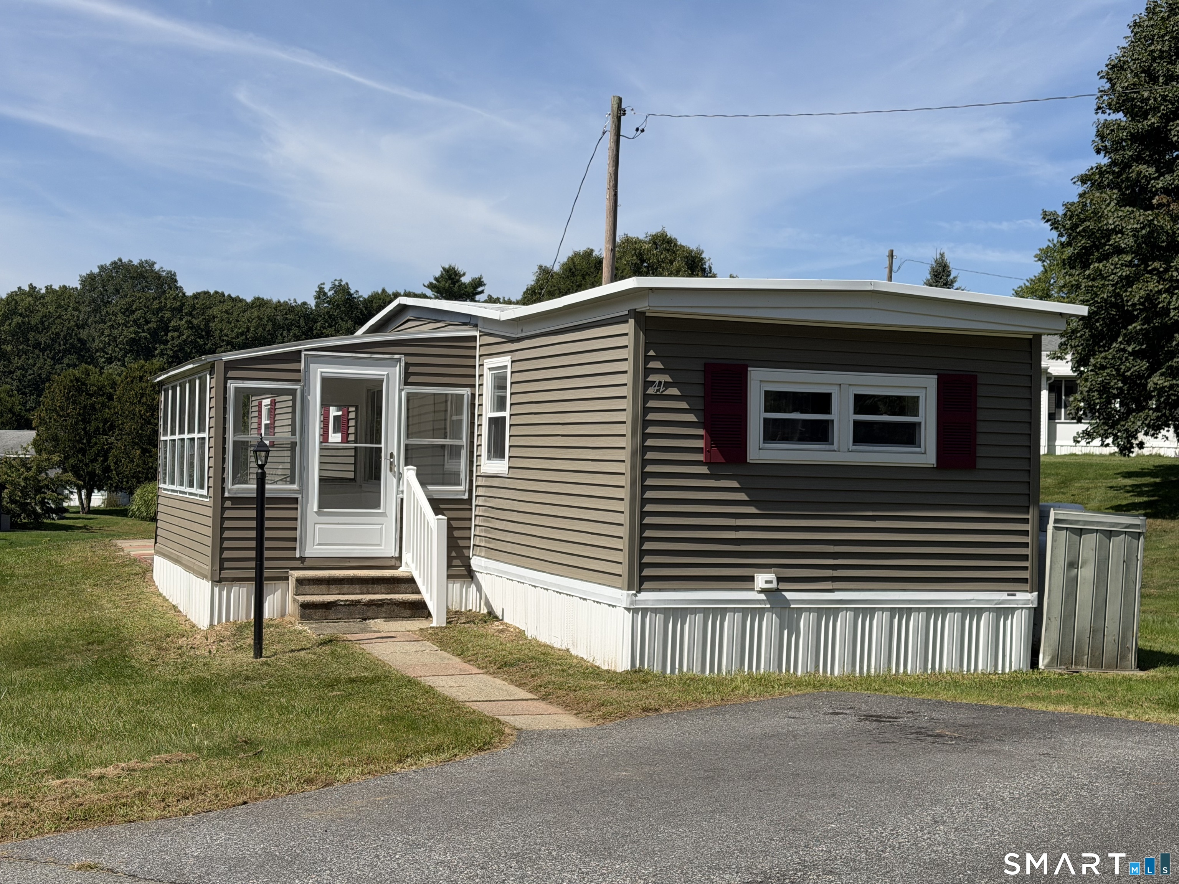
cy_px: 442
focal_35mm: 48
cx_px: 590
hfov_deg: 39.7
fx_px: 1635
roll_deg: -1.4
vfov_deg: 30.3
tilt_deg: +0.2
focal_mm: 6.76
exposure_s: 1/7143
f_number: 1.78
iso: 64
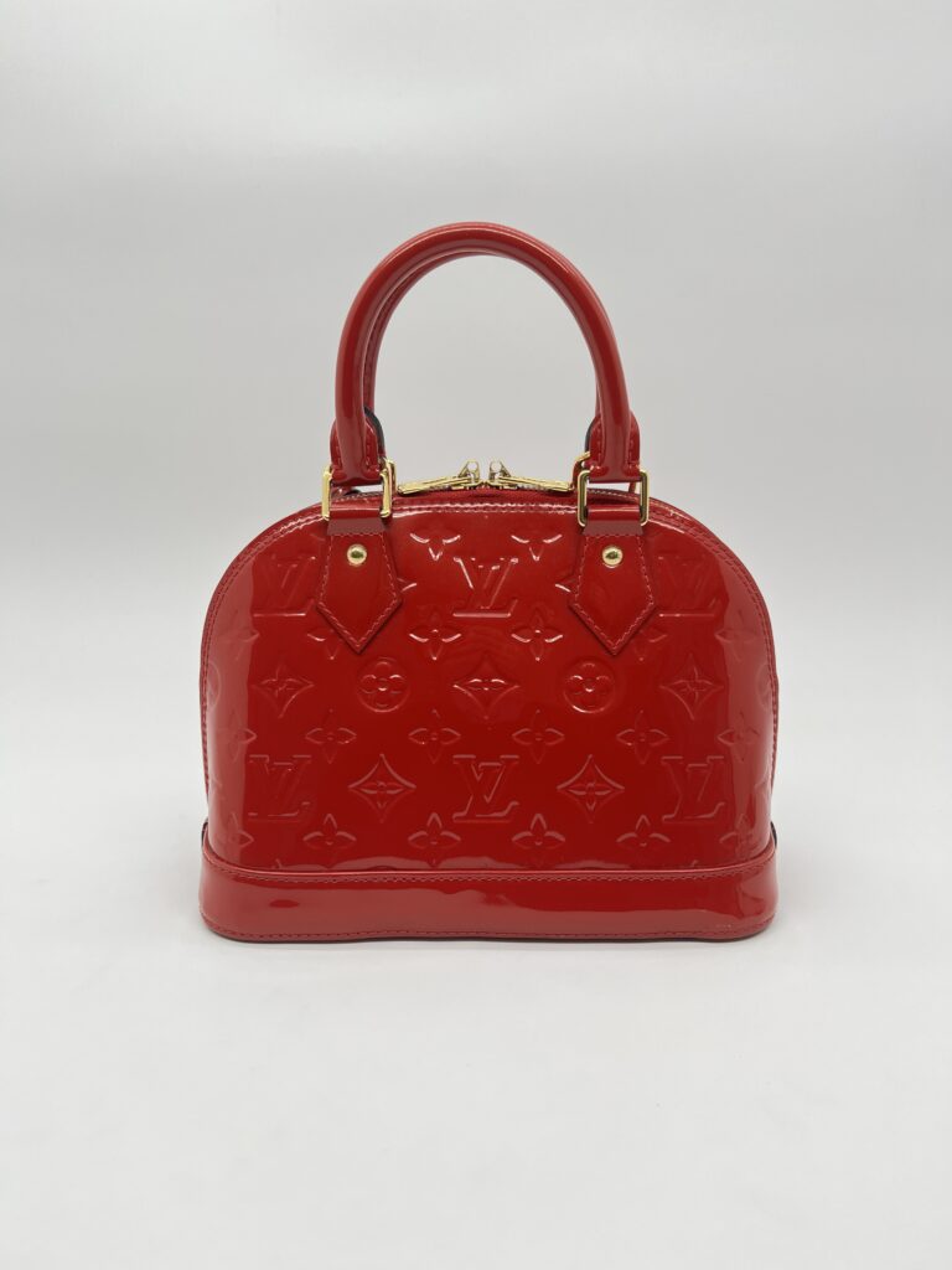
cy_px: 635
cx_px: 476
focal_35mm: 26
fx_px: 953
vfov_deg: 67.3
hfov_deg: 53.1
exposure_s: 1/106
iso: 32
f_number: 1.5
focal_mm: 5.7
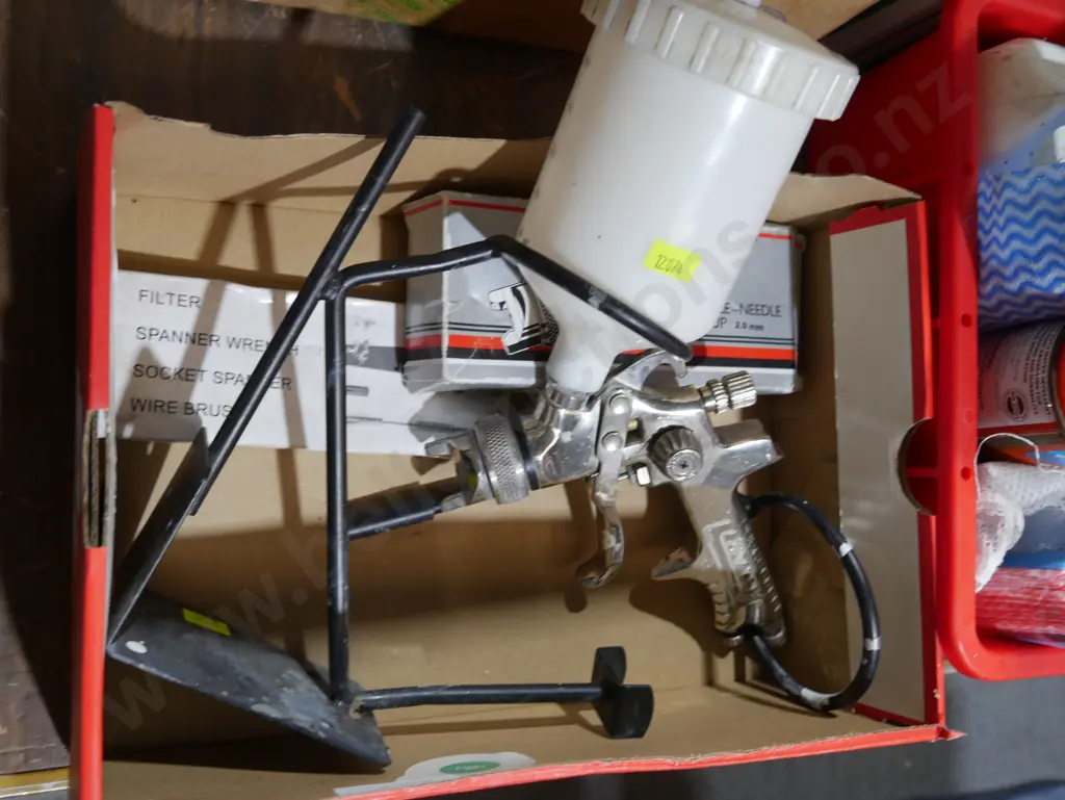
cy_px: 400
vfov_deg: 41.8
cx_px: 532
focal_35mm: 34
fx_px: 1047
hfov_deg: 53.9
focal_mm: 17
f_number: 4
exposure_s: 1/60
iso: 500
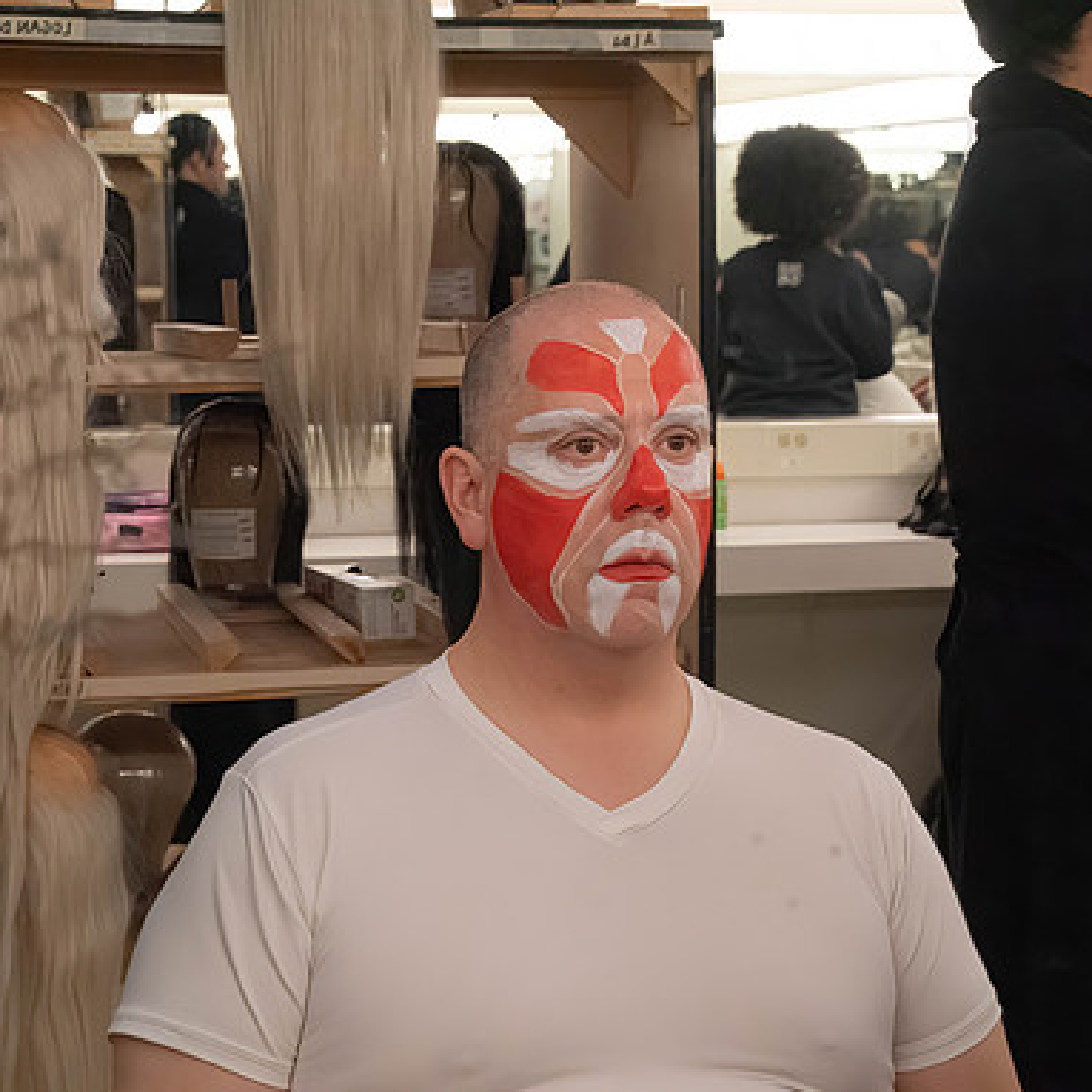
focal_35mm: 90
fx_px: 3212
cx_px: 650
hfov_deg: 19.3
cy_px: 546
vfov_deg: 19.3
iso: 16000
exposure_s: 1/500
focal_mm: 70
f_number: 11
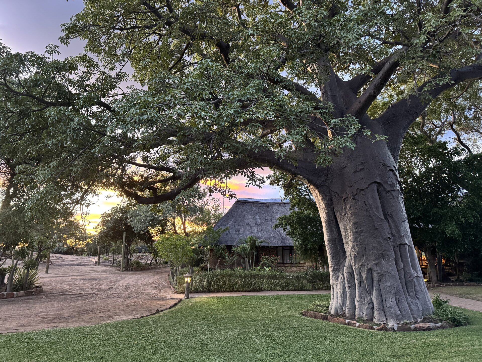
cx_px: 241
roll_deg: +0.0
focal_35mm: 24
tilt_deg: +11.4
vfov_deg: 56.8
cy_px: 181
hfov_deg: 71.6
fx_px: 334
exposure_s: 1/33
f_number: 1.78
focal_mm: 6.76
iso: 640
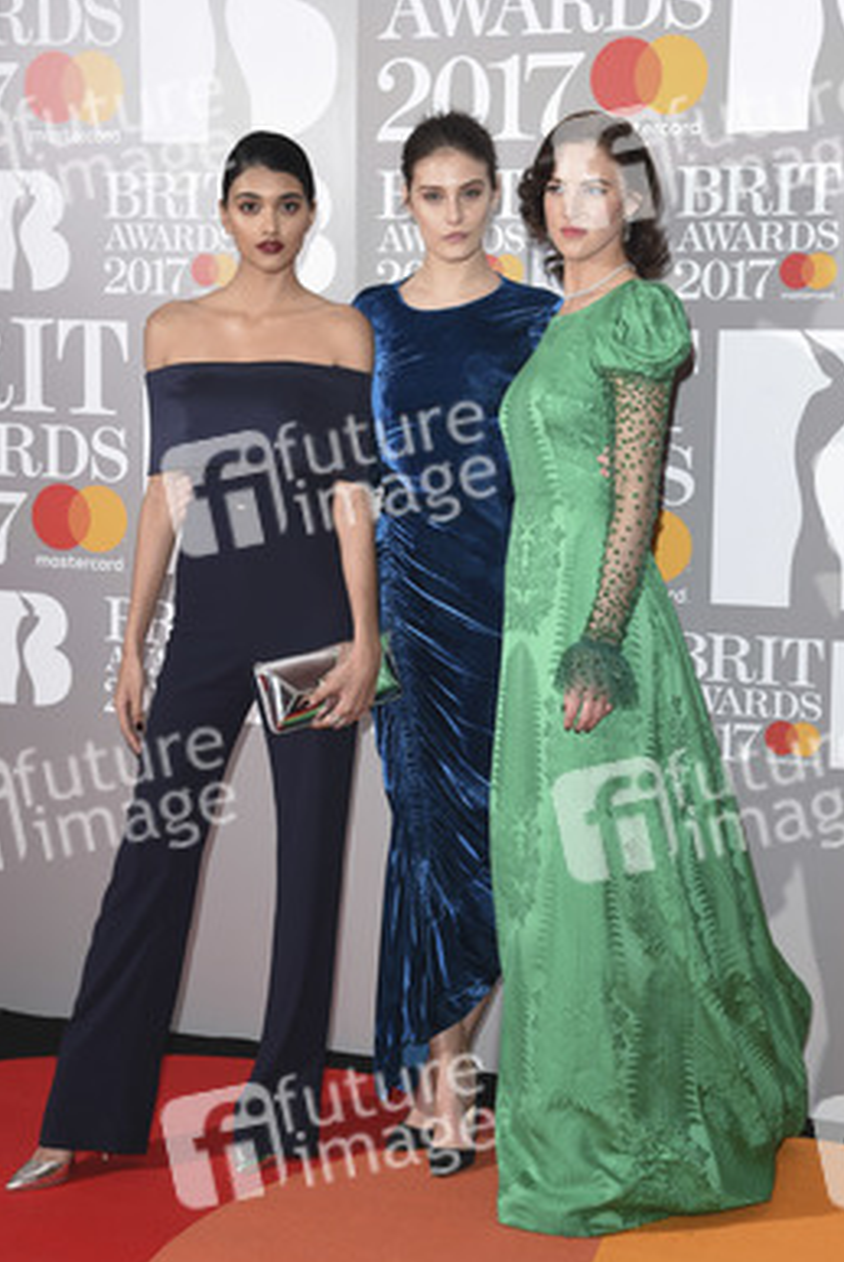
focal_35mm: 64
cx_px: 425
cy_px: 642
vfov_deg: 31.4
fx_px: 2244
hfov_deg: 21.3
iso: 400
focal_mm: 62
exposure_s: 1/250
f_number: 5.6
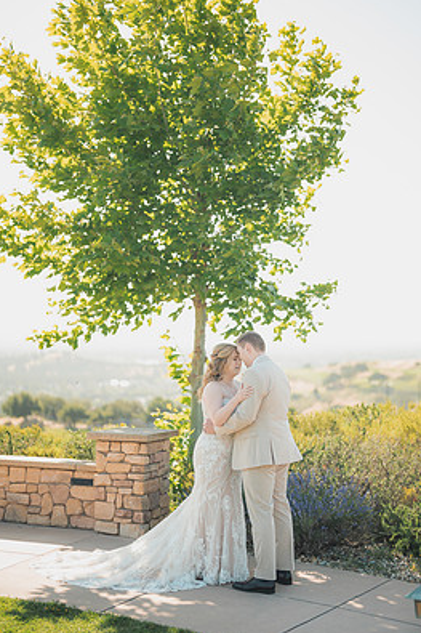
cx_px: 231
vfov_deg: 35.1
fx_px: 1001
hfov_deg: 23.8
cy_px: 325
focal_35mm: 57
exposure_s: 1/1600
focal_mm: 50
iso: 50
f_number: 1.2
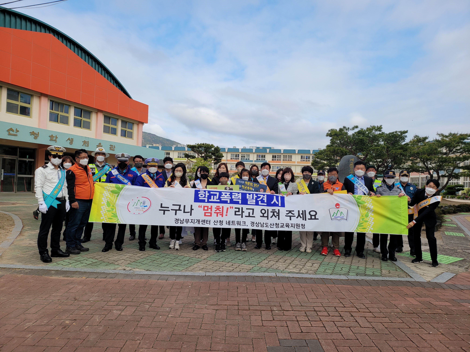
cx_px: 235
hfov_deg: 67.3
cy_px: 176
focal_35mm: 26
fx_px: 353
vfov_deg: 53.1
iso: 40
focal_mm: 5
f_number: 1.8
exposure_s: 1/1761
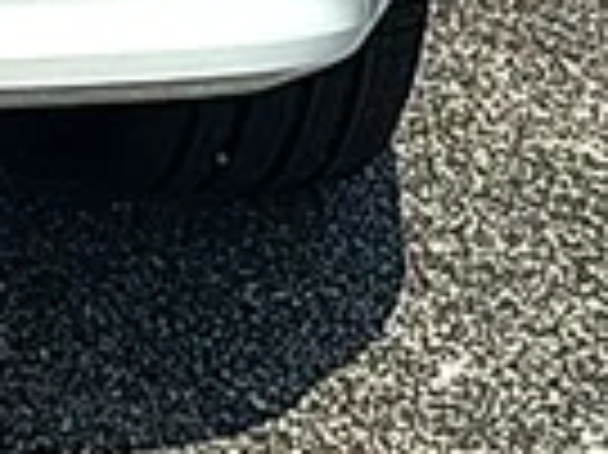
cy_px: -712
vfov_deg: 7.2
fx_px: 3369
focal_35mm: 192
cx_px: -658
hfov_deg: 9.5
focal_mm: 6.86
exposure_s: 1/10989
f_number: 1.78
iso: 64
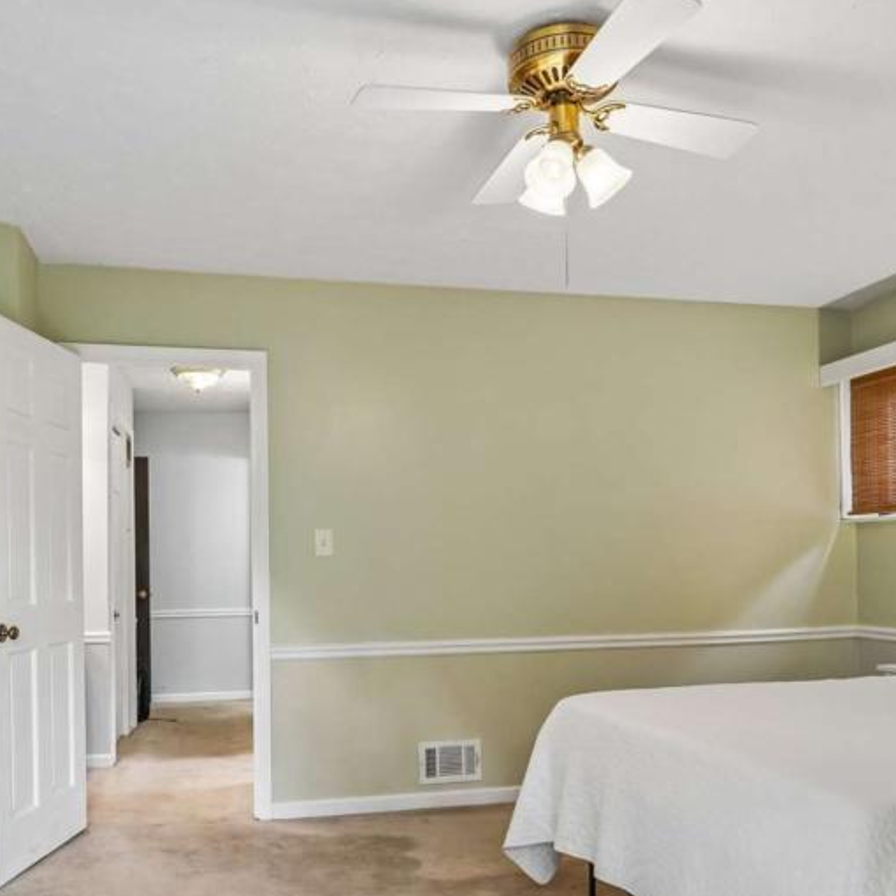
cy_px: 557
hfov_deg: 51.1
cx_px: 443
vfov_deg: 50.6
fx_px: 937
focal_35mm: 32
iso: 800
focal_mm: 16
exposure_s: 1/20
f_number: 8
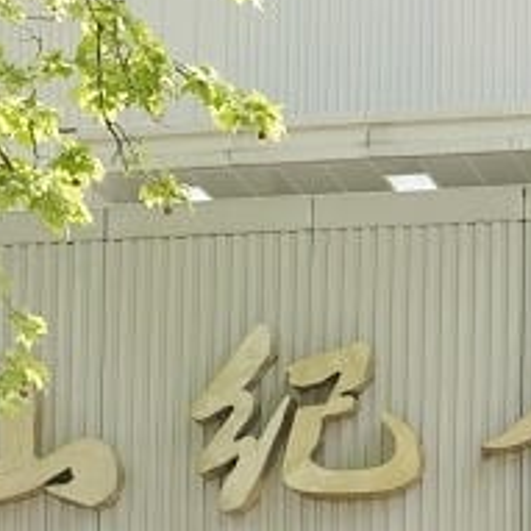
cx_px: -31
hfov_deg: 7.6
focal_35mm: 230
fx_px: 3992
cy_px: 845
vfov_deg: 7.5
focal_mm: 43
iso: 160
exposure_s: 1/160
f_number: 4
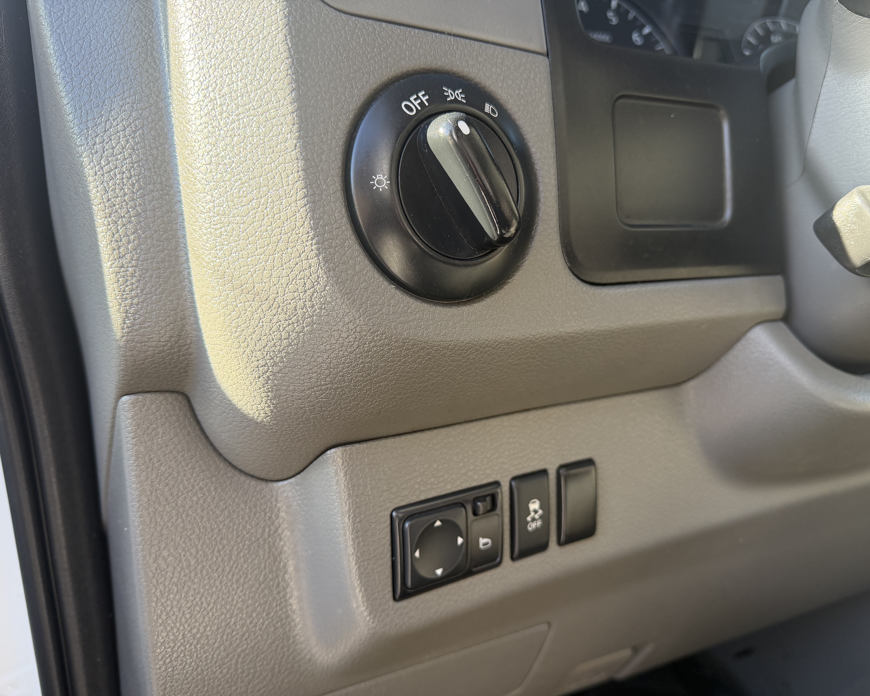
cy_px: 348
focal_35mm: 25
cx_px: 453
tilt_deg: -5.5
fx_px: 644
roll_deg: +1.8
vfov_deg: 56.8
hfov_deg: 68.1
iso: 160
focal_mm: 6.76
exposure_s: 1/217
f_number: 1.78
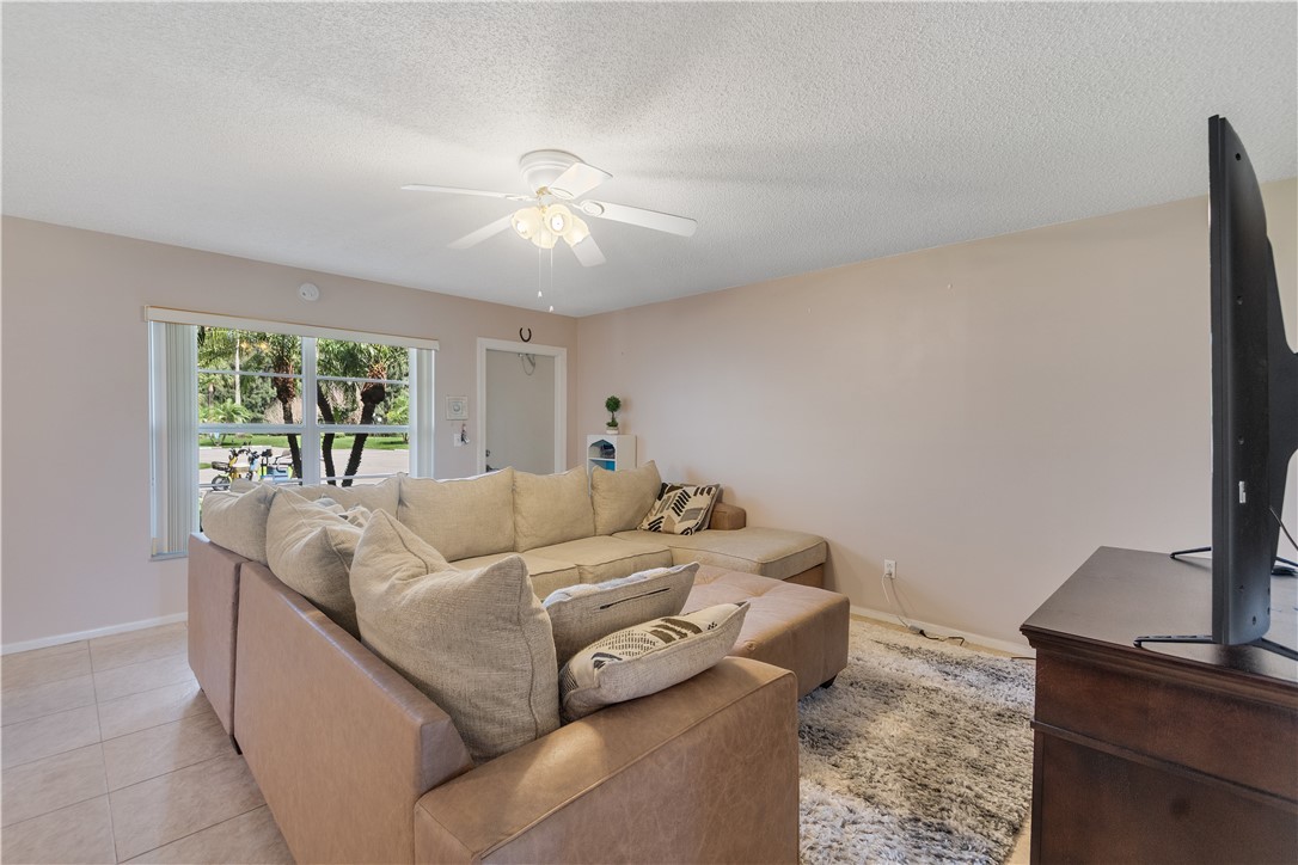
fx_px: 541
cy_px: 432
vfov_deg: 77.3
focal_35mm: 15
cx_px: 649
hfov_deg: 100.4
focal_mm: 10
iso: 320
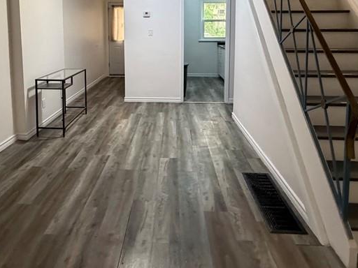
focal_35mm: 28
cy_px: 56
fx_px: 290
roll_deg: +0.2
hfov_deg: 63.1
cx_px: 153
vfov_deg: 47.2
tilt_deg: -4.0
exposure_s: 1/60
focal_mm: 2.22
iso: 640
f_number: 2.2
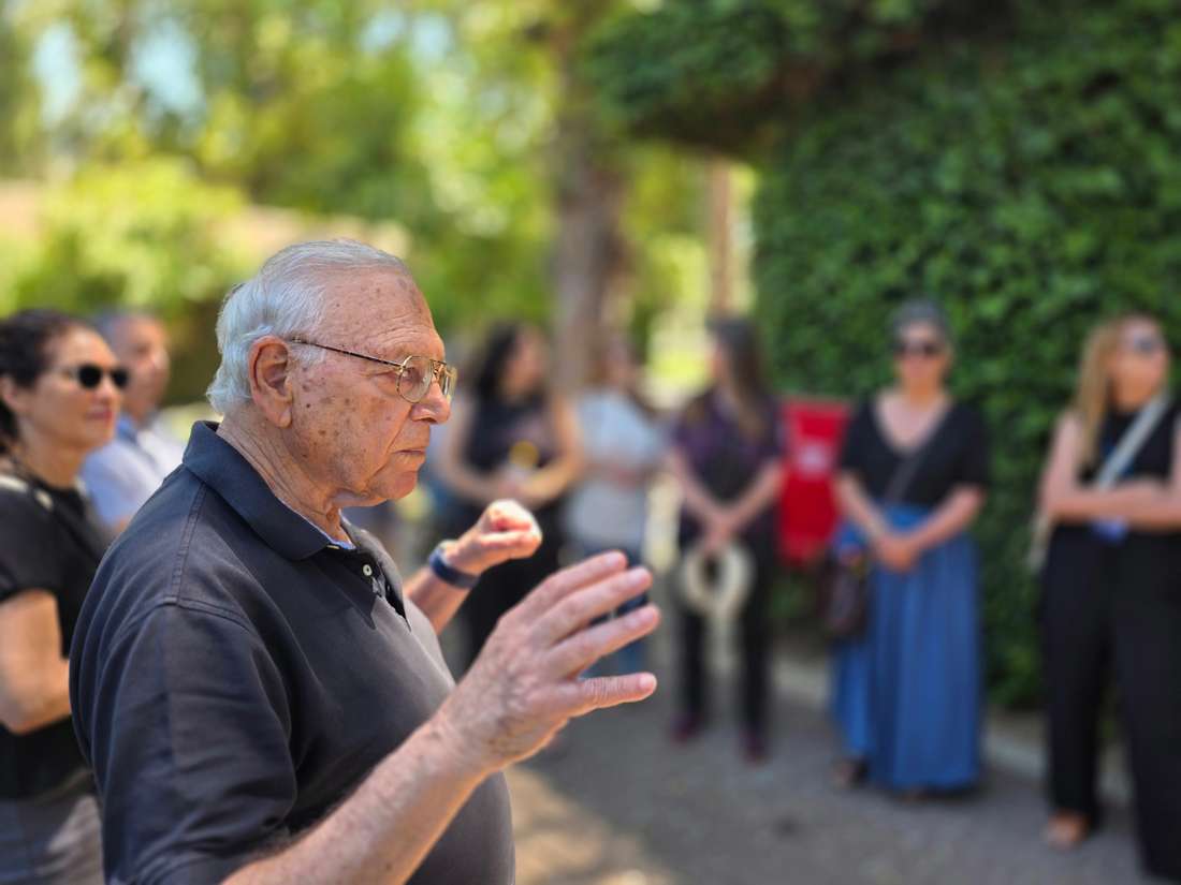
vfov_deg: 58.9
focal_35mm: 23
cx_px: 590
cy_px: 442
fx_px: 785
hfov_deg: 73.9
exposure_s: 1/359
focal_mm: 6.25
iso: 50
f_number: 1.7
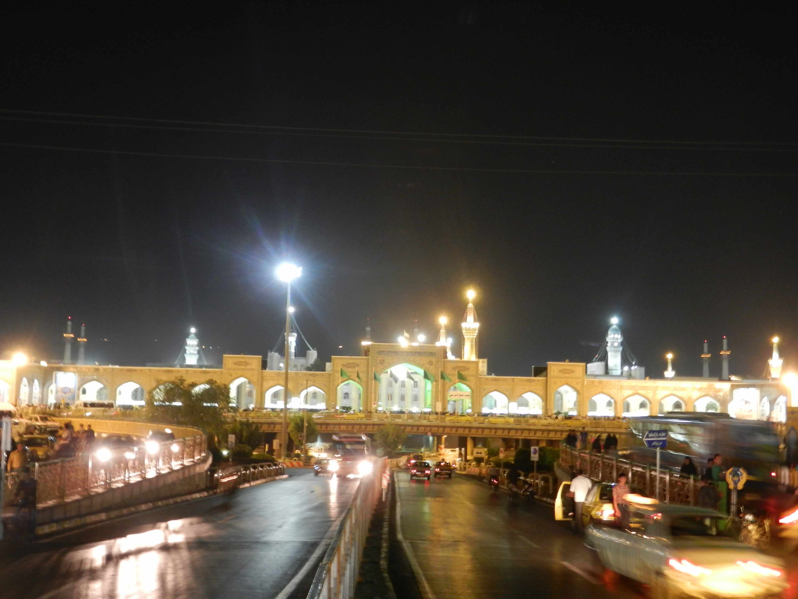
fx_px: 1037
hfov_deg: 42.1
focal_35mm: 45
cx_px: 399
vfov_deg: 32.2
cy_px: 300
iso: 400
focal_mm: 8.2
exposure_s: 1/2
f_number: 4.2
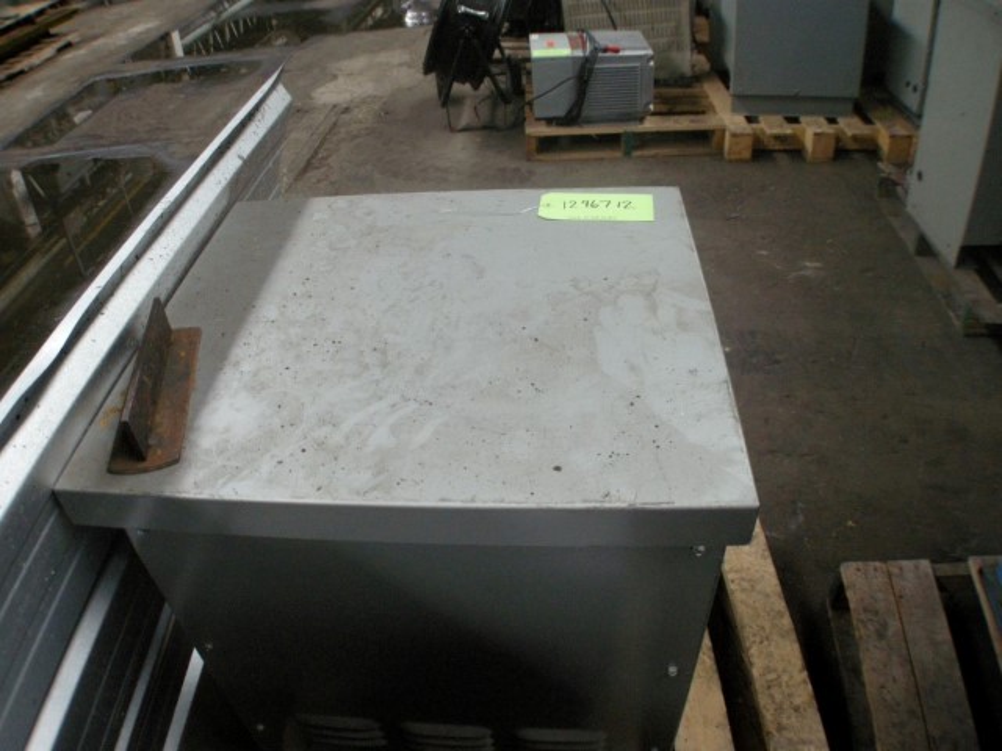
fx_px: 1013
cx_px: 501
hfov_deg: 52.6
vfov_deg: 40.7
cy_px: 376
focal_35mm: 35
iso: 400
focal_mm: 7.5
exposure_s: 1/23.6
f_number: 2.7
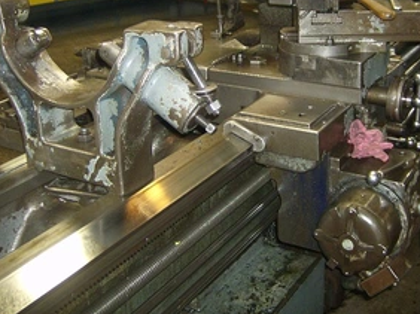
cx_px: 261
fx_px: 618
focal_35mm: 51
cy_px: 94
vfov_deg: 28.3
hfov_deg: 37.3
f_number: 2.8
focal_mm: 6
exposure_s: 1/60
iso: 200
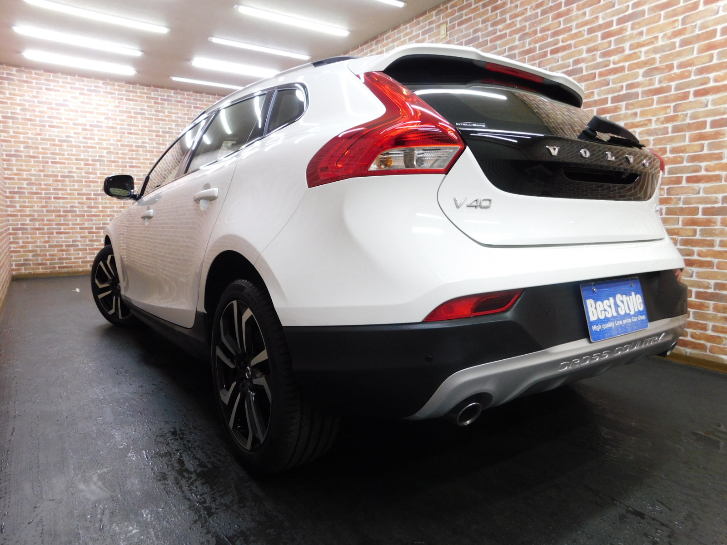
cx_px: 364
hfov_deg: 73.9
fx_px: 483
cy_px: 272
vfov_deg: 58.9
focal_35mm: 23
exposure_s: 1/30
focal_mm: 4
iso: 220
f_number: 3
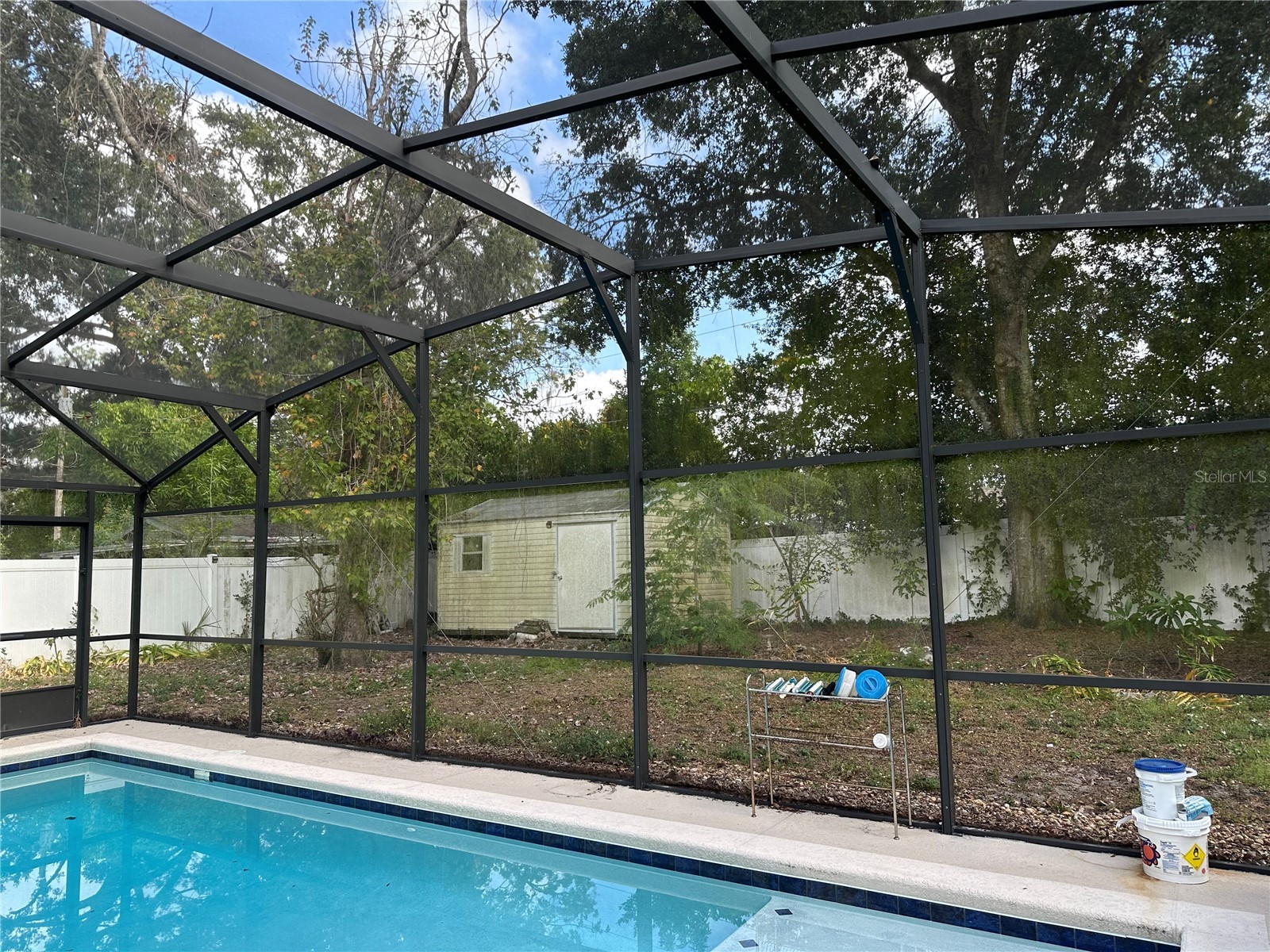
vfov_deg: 56.8
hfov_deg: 71.6
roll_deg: +1.4
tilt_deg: +6.0
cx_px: 635
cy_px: 476
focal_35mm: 24
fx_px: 881
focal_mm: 6.86
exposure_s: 1/508
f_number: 1.78
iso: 80
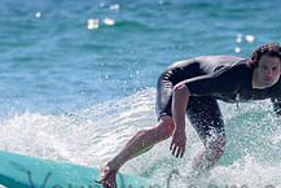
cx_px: 245
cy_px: 136
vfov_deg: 0.8
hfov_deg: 1.3
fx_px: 12794
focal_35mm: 1638
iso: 100
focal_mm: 500
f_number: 5.6
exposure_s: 1/2000
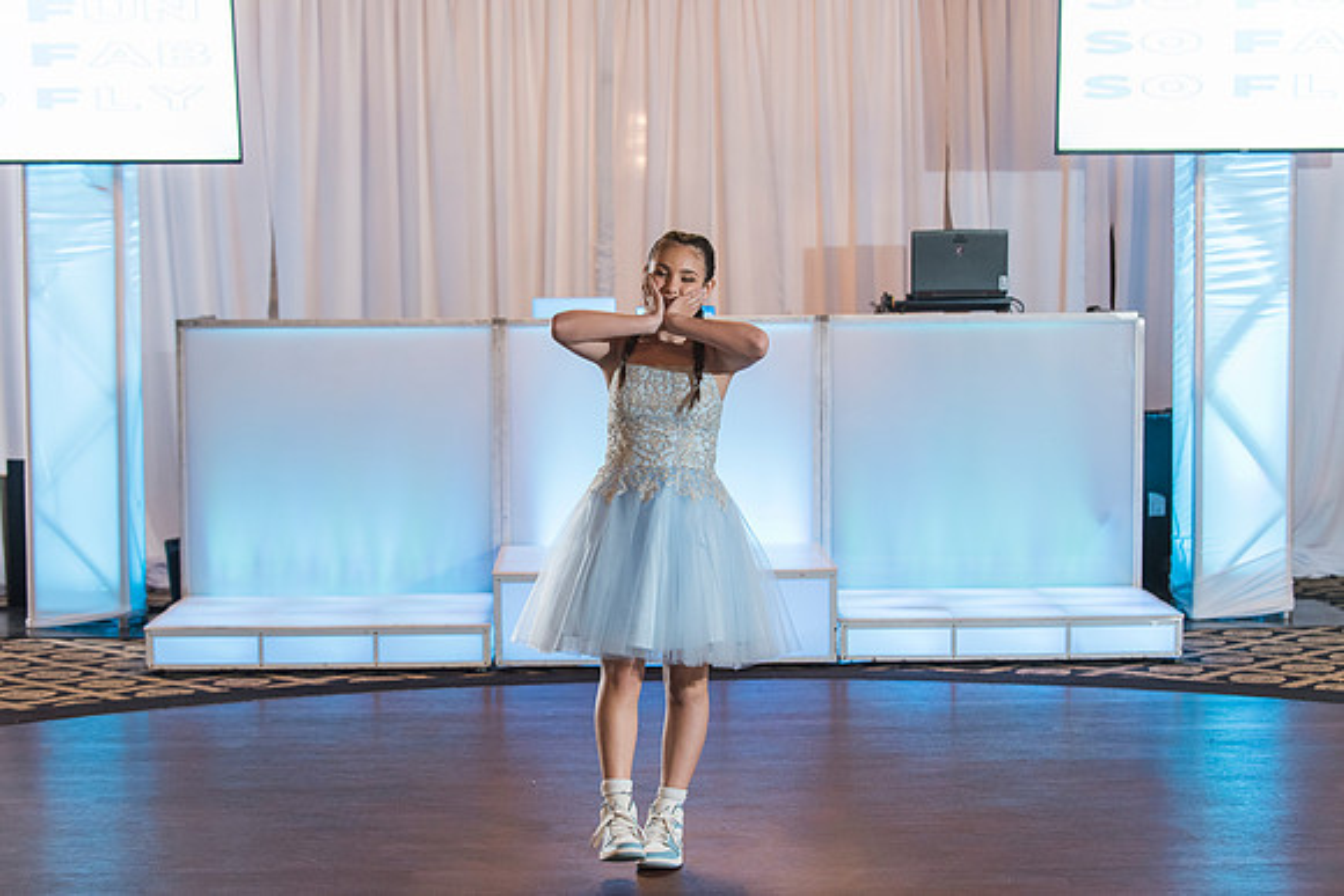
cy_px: 448
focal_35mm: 70
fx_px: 2614
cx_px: 672
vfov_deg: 19.5
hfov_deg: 28.8
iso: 1600
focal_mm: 70
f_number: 4
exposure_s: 1/80
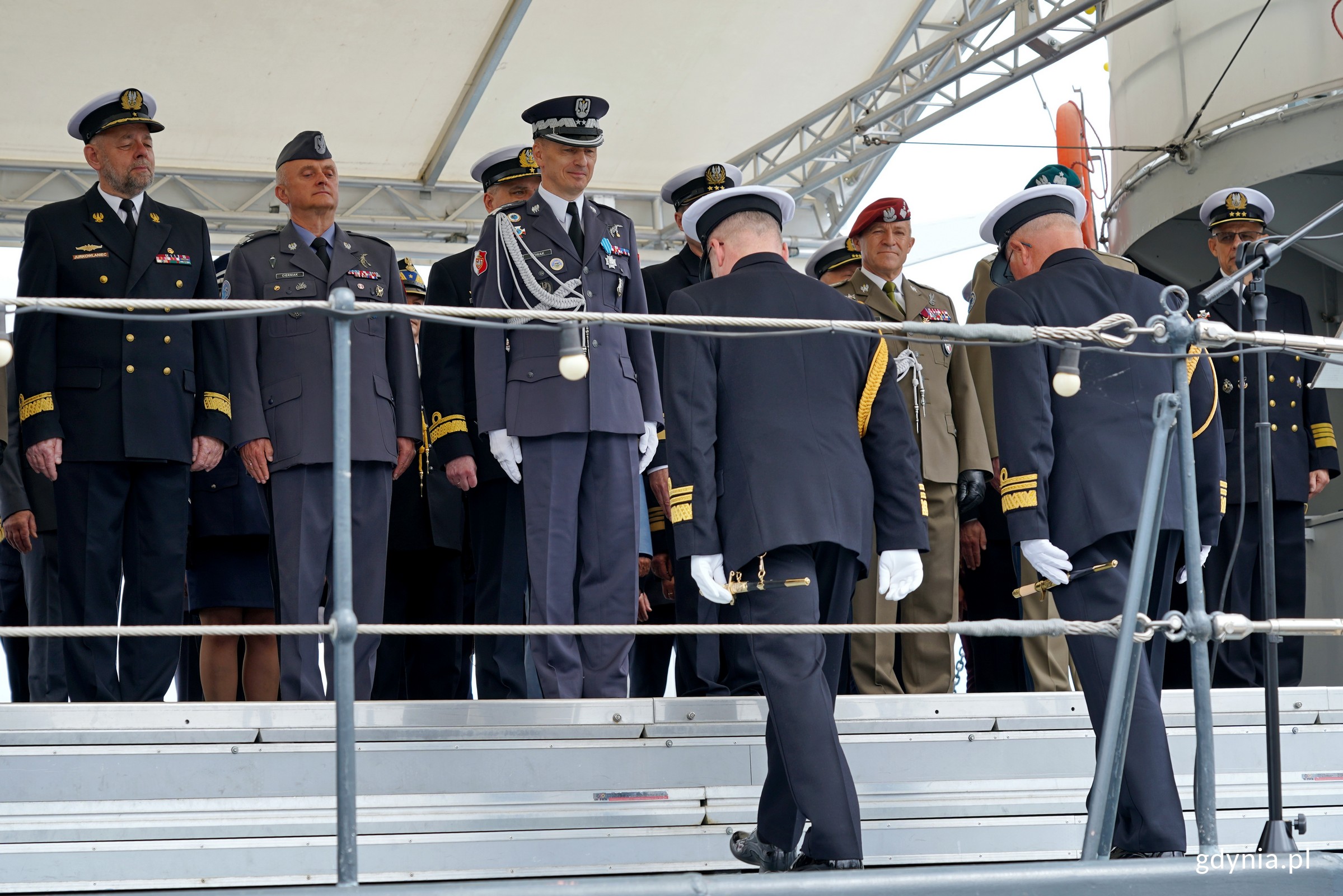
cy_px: 448
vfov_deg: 16.9
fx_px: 3022
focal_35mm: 81
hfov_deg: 25.1
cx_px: 672
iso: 160
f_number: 6.3
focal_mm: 81
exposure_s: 1/160
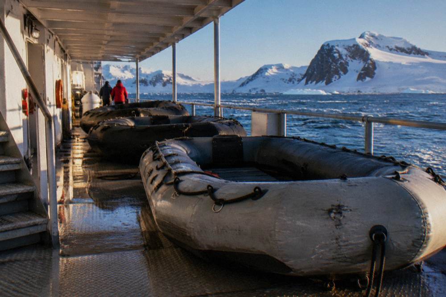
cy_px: 148
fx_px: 433
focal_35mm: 35
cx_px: 223
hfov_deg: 54.5
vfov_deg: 37.8
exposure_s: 1/640
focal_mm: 35
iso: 320
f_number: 5.6
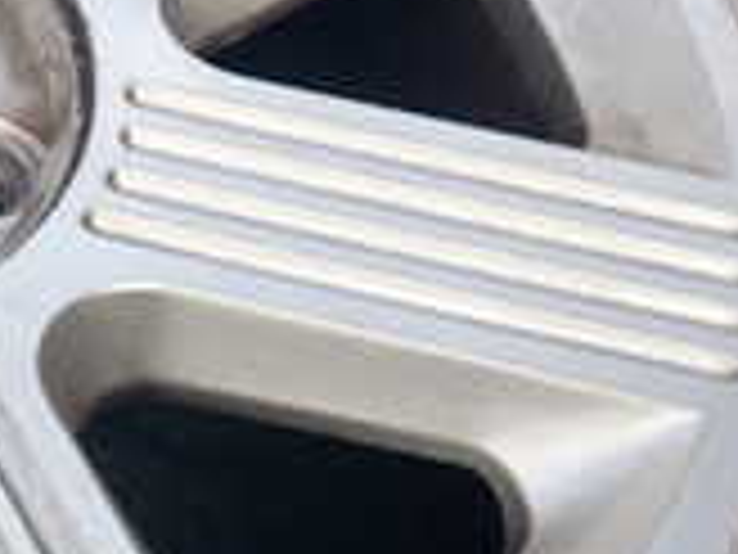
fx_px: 2345
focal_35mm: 110
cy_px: 329
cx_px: -266
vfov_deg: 13.5
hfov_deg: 16.7
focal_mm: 5.4
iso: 100
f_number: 3.2
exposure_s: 1/320
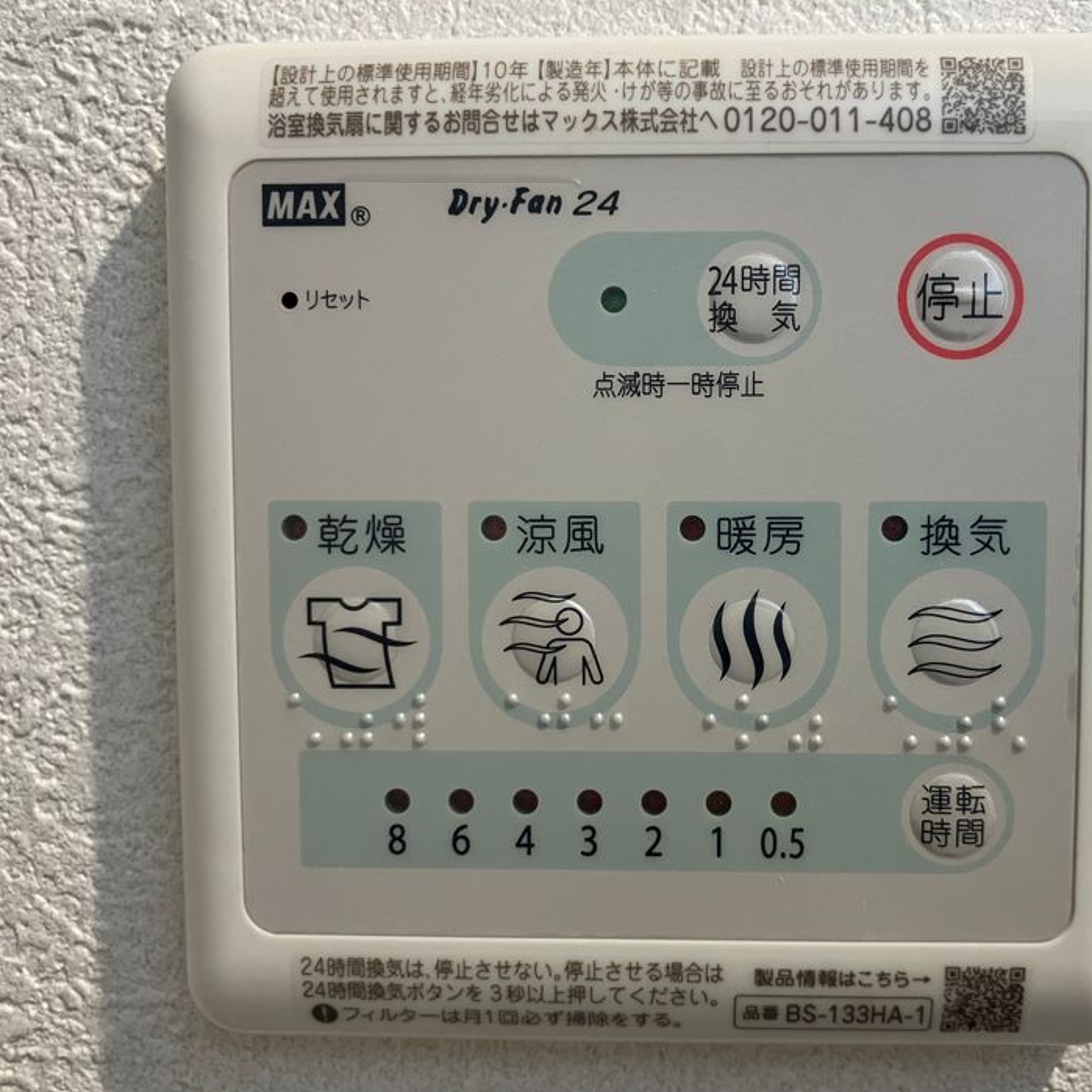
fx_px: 1213
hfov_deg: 48.1
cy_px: 550
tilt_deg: -3.7
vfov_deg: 48.5
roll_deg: -0.6
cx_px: 670
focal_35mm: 34
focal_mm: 3.99
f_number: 1.8
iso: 80
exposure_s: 1/53
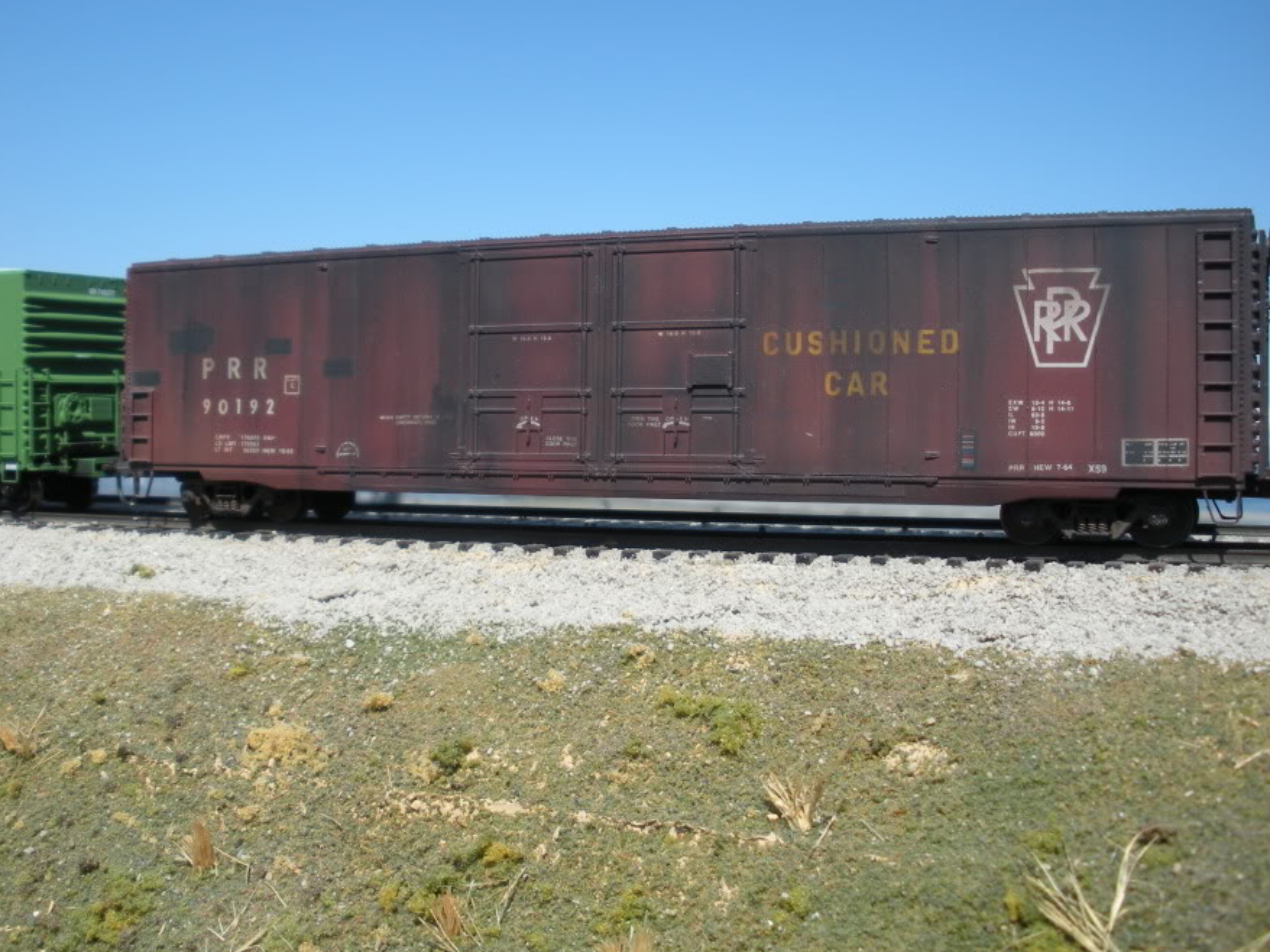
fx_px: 1540
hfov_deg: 44.8
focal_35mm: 42
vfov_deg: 34.3
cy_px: 449
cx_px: 616
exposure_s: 1/606
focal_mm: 6.3
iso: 64
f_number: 3.5
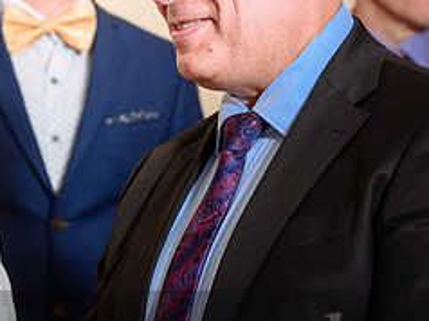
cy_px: 58
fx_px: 2303
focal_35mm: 186
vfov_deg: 8.0
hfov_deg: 10.6
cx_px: 127
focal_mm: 70
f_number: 4.5
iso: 500
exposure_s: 1/200
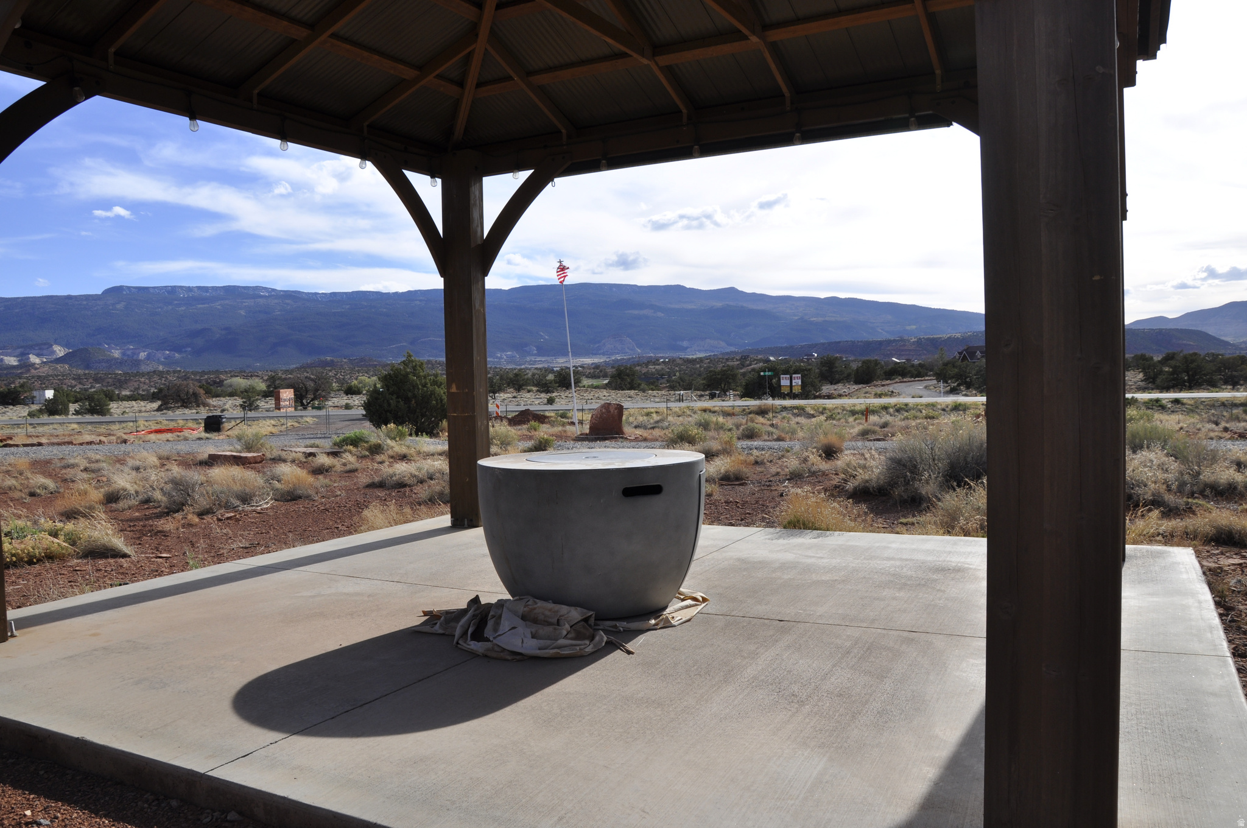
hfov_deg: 67.4
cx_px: 624
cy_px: 414
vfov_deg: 47.8
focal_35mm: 27
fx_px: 934
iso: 200
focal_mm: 18
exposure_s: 1/400
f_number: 10
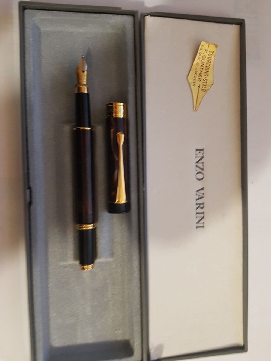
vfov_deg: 67.3
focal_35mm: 26
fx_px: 271
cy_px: 180
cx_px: 136
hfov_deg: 53.1
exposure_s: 1/11
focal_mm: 4.2
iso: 200
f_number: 1.7
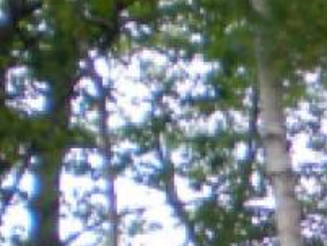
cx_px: 703
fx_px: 1834
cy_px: 410
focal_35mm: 194
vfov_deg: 7.5
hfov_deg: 9.4
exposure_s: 1/52.7
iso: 64
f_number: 3.1
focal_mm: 6.3
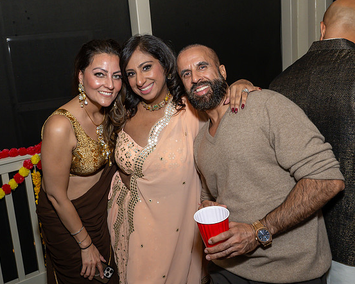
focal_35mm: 34
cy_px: 115
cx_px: 146
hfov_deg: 52.5
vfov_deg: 43.2
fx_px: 357
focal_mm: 17
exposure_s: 1/250
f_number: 8
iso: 640
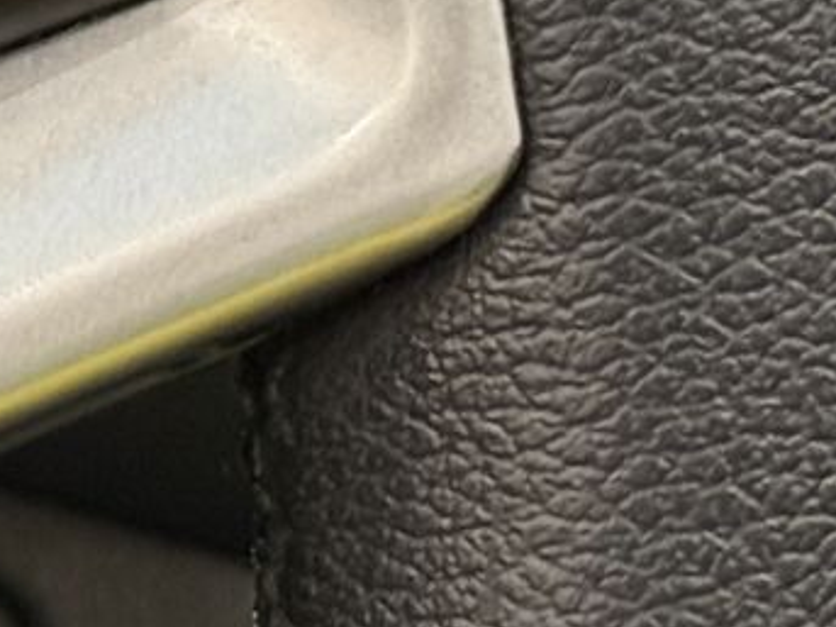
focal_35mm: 269
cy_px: -446
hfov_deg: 7.1
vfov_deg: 5.4
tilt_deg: -18.3
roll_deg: -0.8
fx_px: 6494
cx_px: -741
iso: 400
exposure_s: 1/30
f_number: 1.78
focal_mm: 6.76
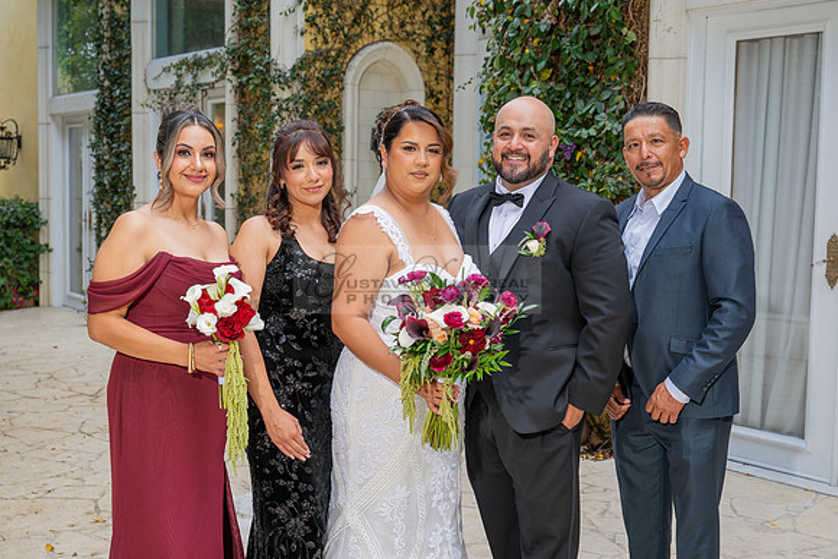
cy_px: 280
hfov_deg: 41.9
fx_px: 1094
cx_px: 419
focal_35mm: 47
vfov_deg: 28.7
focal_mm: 47
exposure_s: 1/200
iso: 200
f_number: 5
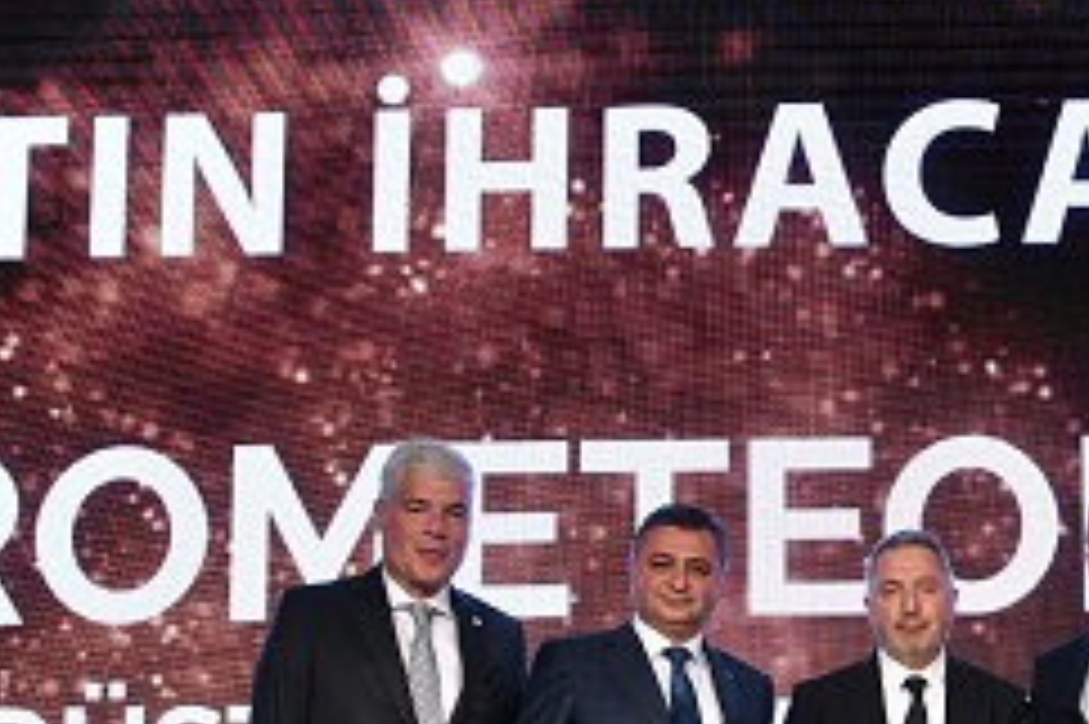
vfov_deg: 17.1
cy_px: 735
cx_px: 994
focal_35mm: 78
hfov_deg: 25.2
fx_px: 2358
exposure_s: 1/125
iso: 2000
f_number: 6.3
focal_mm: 29
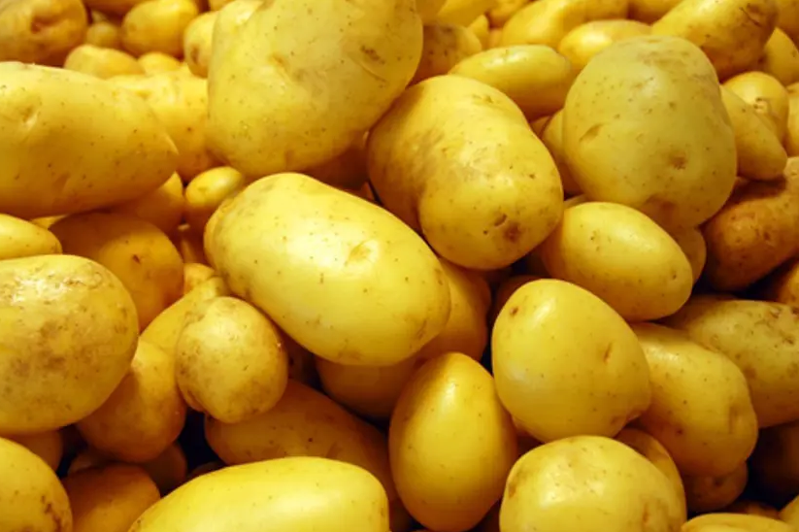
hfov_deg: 46.2
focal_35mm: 42
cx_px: 335
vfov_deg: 31.8
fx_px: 932
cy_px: 309
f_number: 4.5
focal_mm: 24
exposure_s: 1/80
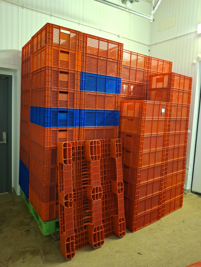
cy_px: 134
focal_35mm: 25
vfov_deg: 69.4
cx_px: 100
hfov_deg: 54.9
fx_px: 194
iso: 250
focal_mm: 4.69
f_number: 1.8
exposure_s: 1/40
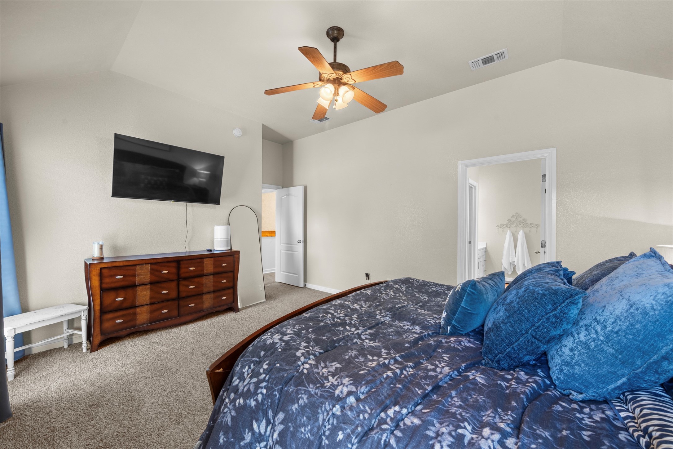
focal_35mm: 13
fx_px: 243
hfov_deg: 108.3
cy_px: 224
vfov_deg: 85.4
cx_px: 336
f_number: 9
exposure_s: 5
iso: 250
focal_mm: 13
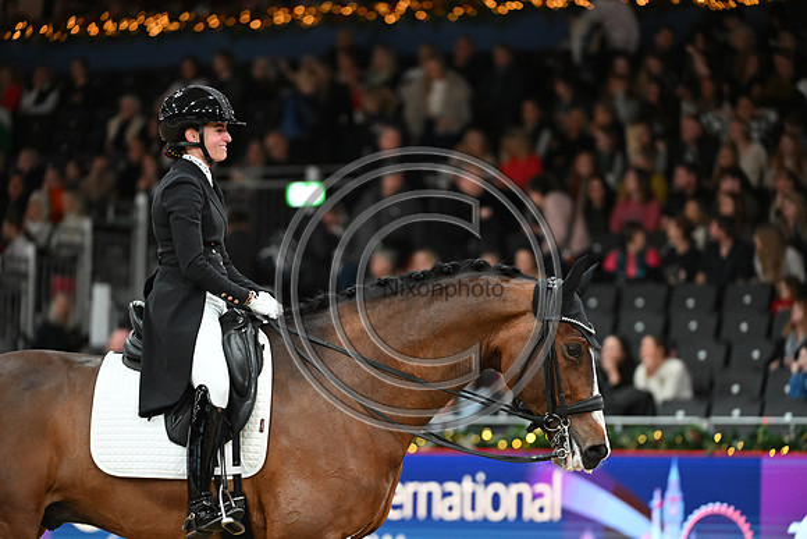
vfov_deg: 5.7
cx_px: 404
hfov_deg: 8.6
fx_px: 5381
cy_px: 270
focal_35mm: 240
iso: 6400
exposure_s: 1/640
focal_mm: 240
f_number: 4
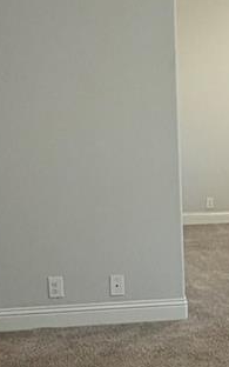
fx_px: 729
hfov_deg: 16.8
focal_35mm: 73
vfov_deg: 28.1
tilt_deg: -8.9
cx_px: 302
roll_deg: -0.7
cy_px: 223
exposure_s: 1/60
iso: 200
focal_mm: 2.22
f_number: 2.2
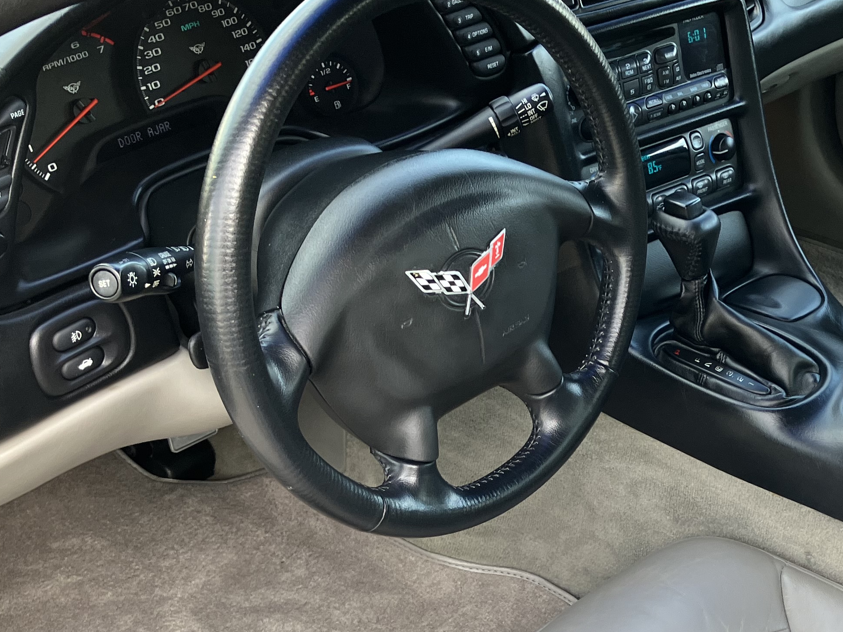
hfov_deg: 32.2
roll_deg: -7.3
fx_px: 1413
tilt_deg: -40.6
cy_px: 507
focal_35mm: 58
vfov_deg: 24.8
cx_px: 687
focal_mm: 3.99
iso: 50
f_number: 1.8
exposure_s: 1/120
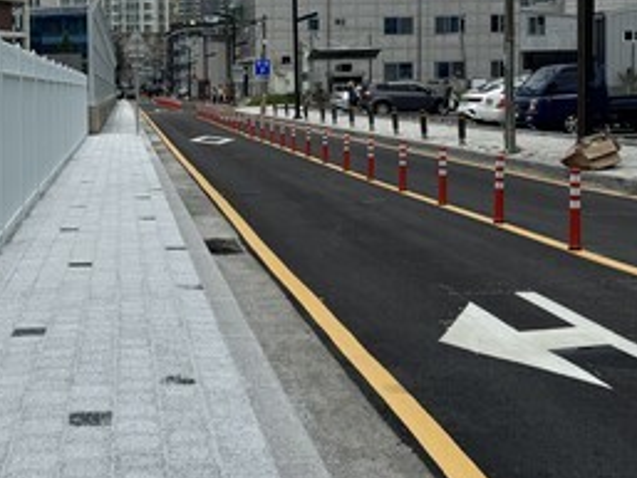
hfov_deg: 33.4
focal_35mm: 56
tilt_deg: -2.6
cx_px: 131
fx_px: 1031
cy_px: 124
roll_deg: +1.2
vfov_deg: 25.8
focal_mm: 6.76
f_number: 1.78
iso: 80
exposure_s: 1/12346
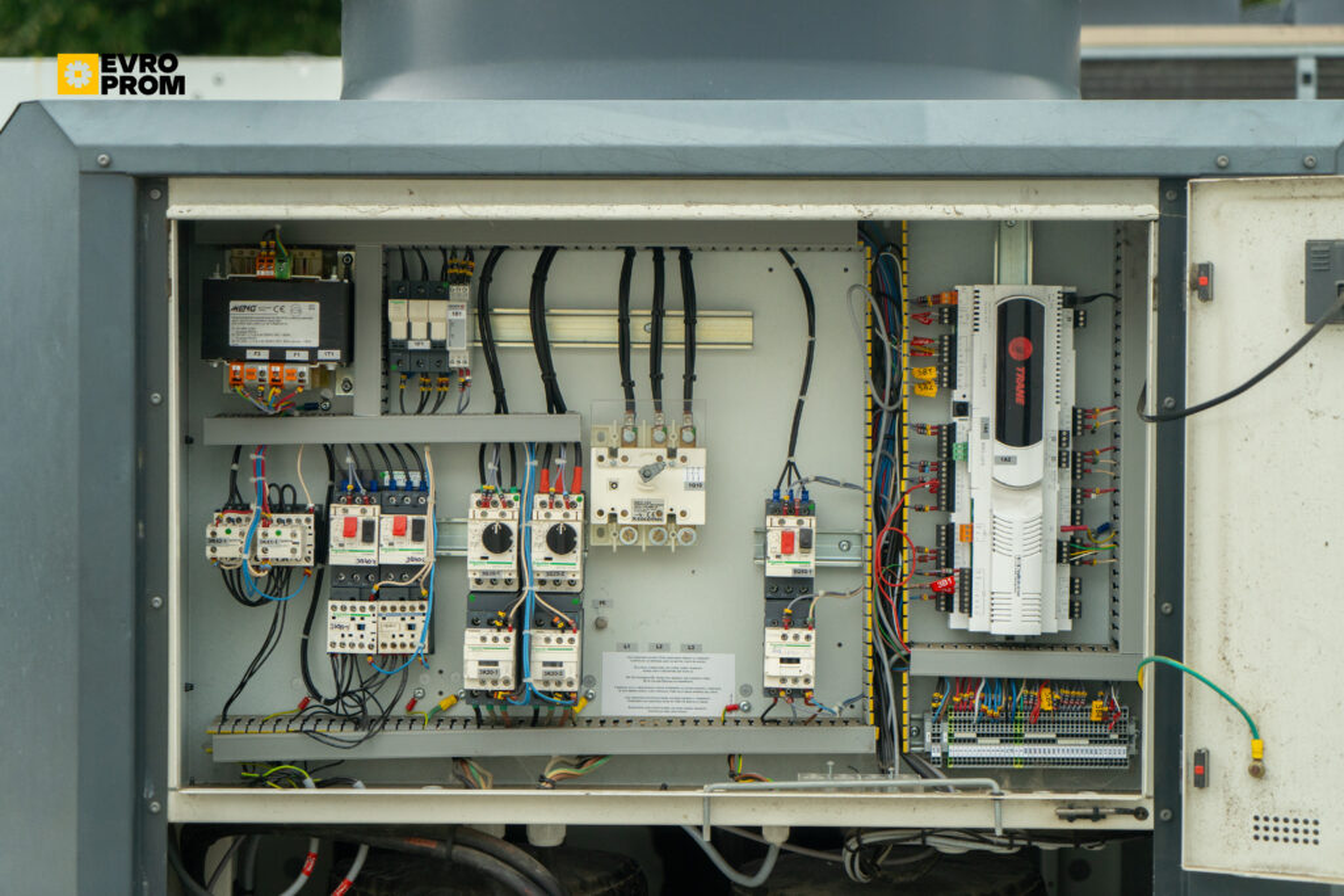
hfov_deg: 28.8
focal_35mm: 70
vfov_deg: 19.5
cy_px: 448
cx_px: 672
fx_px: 2614
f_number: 4.5
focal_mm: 70
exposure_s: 1/250
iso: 500
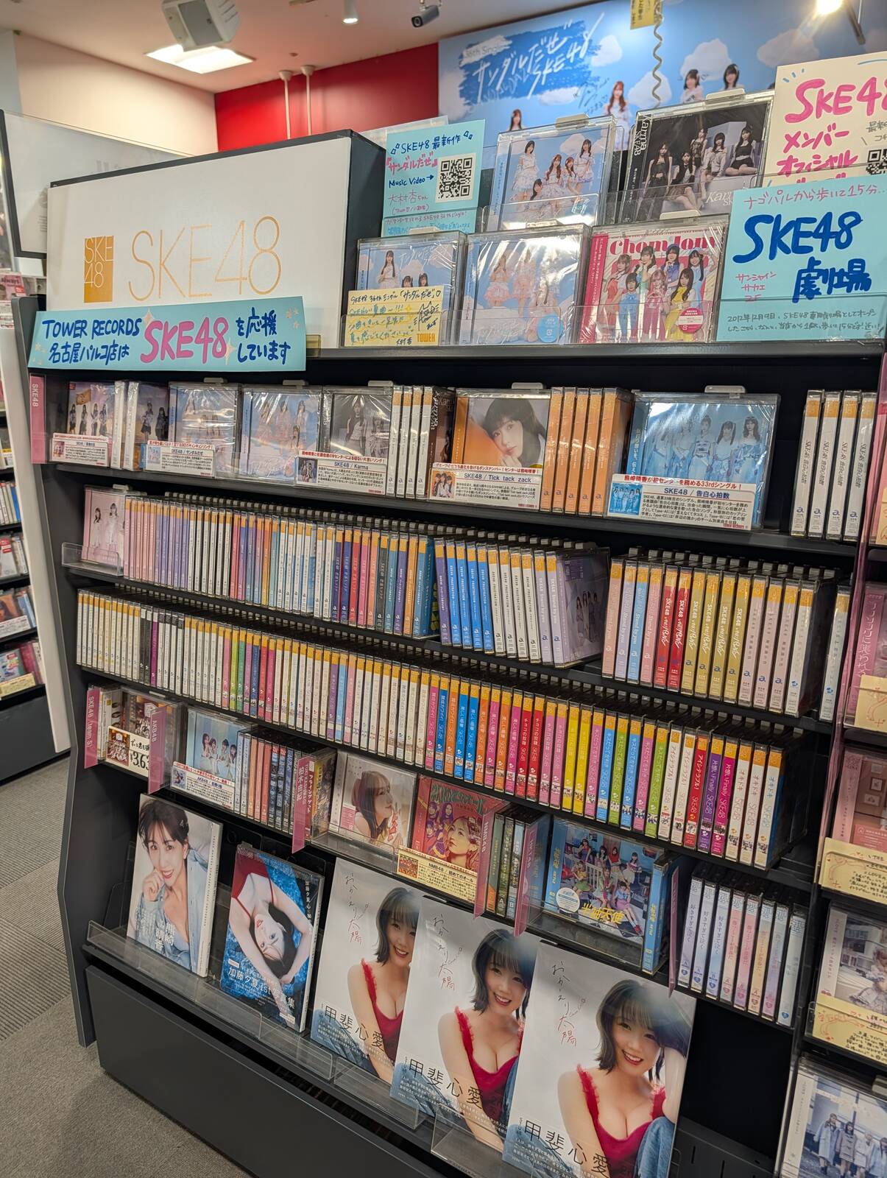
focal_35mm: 24
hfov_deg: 56.9
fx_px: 818
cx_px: 444
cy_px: 589
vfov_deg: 71.5
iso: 32
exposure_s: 1/60
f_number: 1.68
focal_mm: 6.9
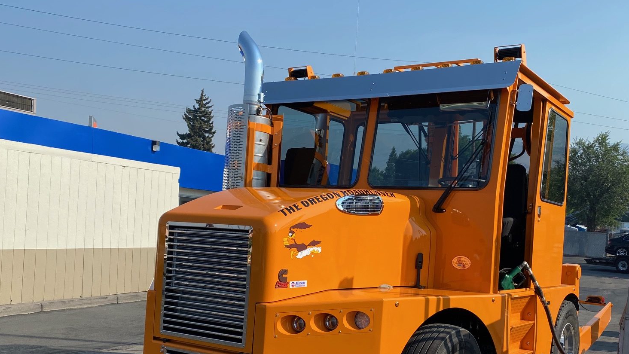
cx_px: 377
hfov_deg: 51.3
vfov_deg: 30.2
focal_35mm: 39
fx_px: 651
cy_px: 234
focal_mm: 4.25
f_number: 1.8
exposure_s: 1/2625
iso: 32
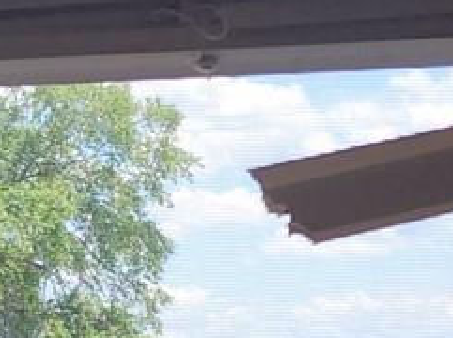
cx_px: -547
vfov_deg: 9.6
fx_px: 1999
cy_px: -32
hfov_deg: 11.3
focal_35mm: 153
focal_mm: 6.4
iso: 12
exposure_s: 1/301
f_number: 1.8
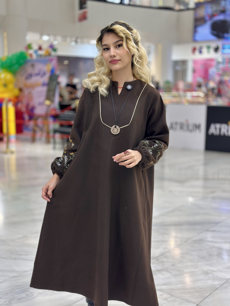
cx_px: 115
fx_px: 425
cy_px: 153
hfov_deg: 30.3
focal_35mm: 48
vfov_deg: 39.7
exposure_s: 1/100
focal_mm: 6.86
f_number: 1.78
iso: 80
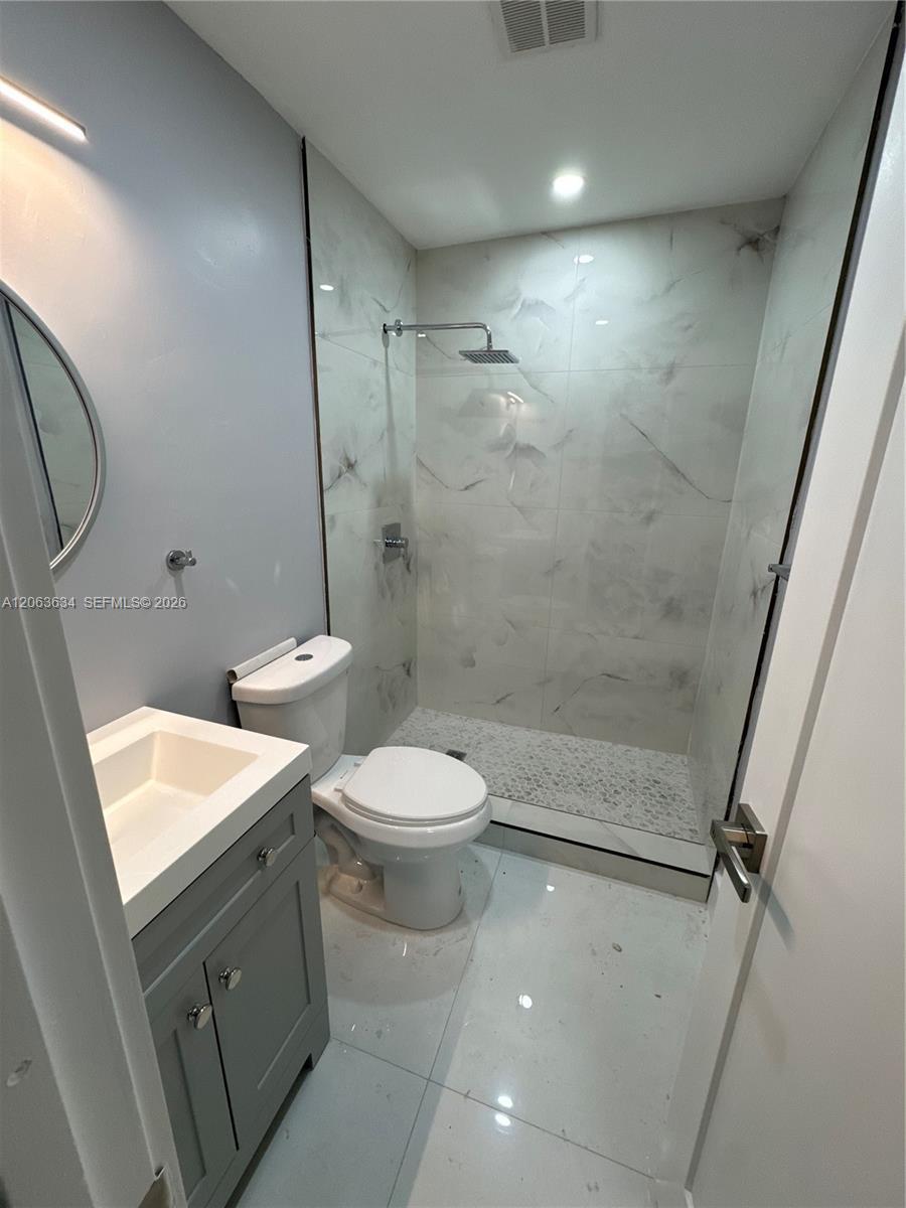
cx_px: 453
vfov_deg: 102.1
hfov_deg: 85.7
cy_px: 604
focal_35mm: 14
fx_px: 489
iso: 160
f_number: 2.2
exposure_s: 1/120
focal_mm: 2.22
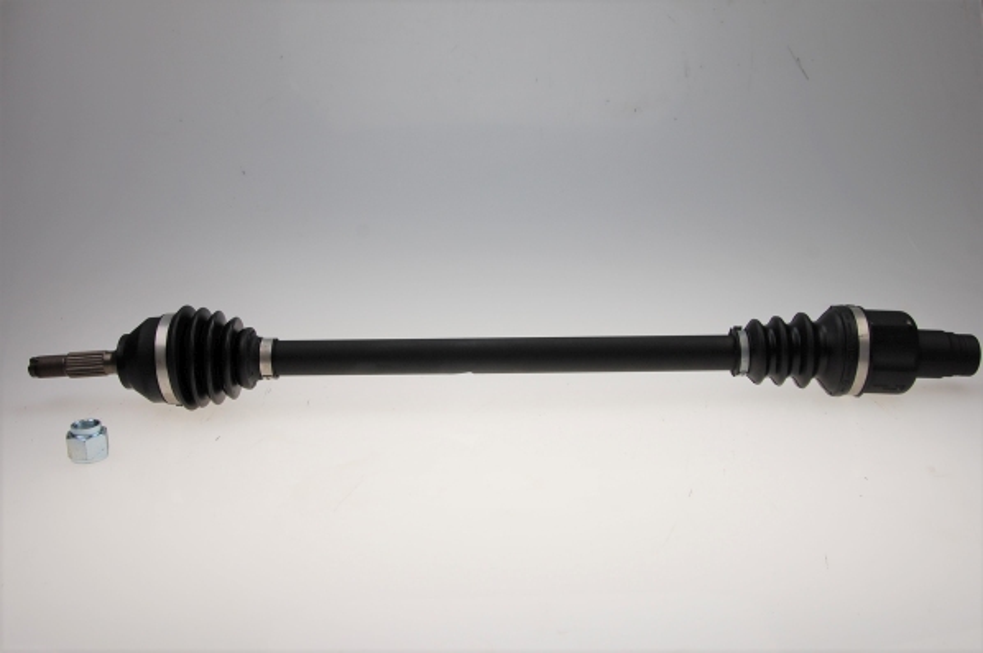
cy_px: 326
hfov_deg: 53.2
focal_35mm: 36
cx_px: 492
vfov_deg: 36.8
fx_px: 982
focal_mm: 24
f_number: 8
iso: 200
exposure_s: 1/250
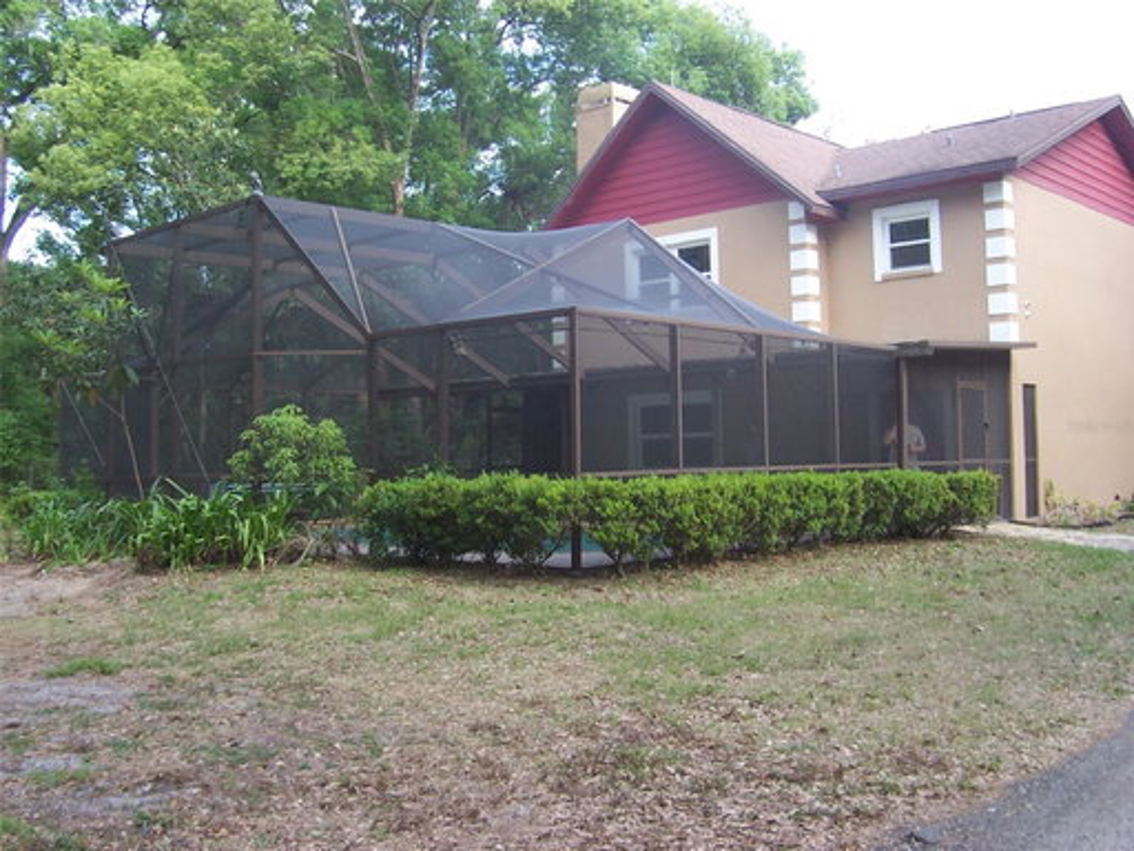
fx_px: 1212
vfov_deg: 38.7
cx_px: 567
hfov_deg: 50.1
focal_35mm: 37
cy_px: 426
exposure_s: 1/125
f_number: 2.8
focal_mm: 5.6
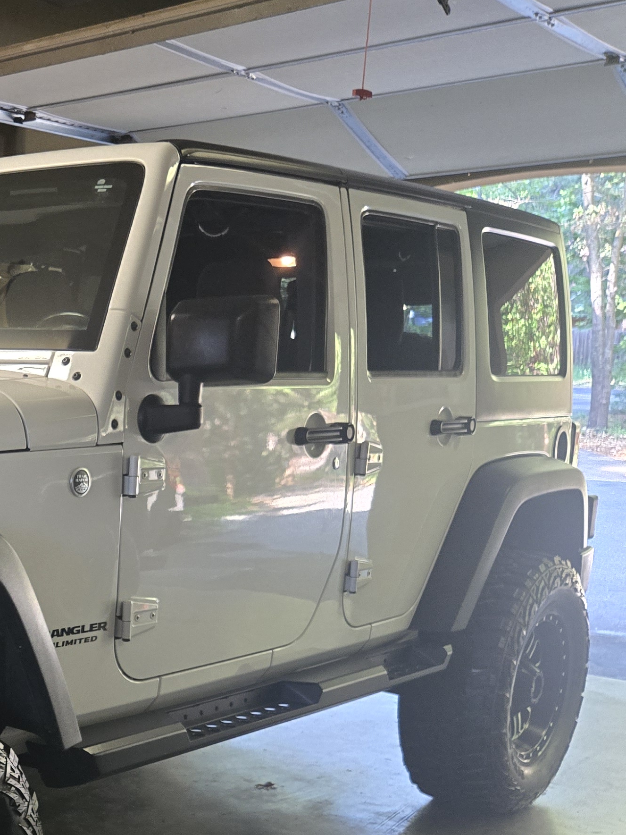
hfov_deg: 25.4
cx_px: -106
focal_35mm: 52
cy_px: 624
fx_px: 1254
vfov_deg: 36.0
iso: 500
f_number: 1.8
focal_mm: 5.4
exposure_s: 1/120
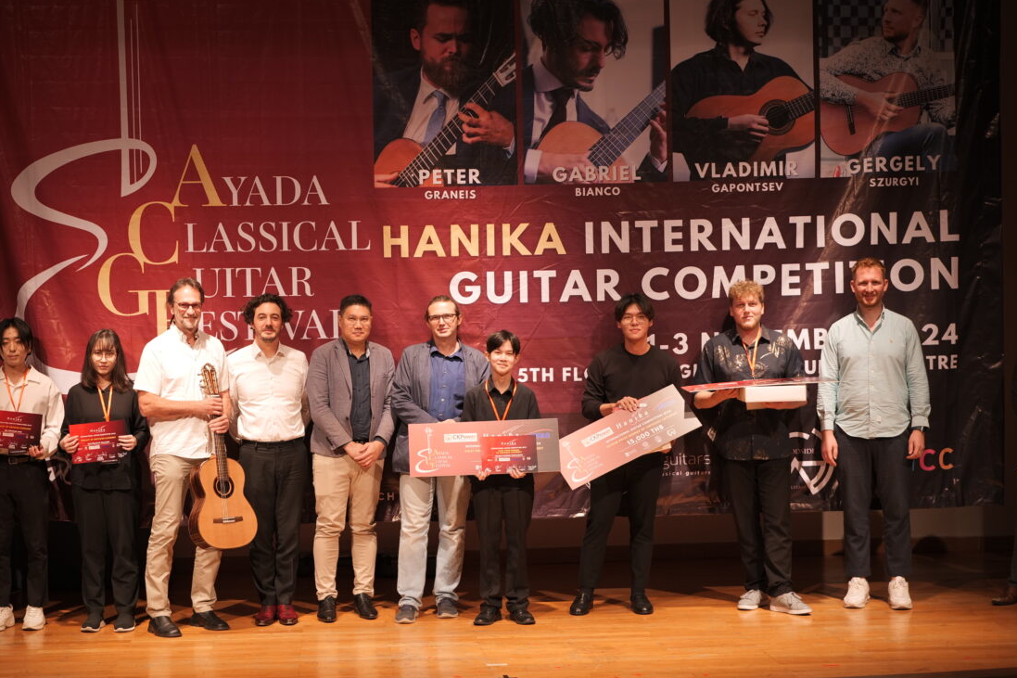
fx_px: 1977
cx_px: 369
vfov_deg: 19.4
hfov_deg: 28.7
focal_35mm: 70
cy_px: 395
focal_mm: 50
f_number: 1.6
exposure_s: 1/200
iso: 400
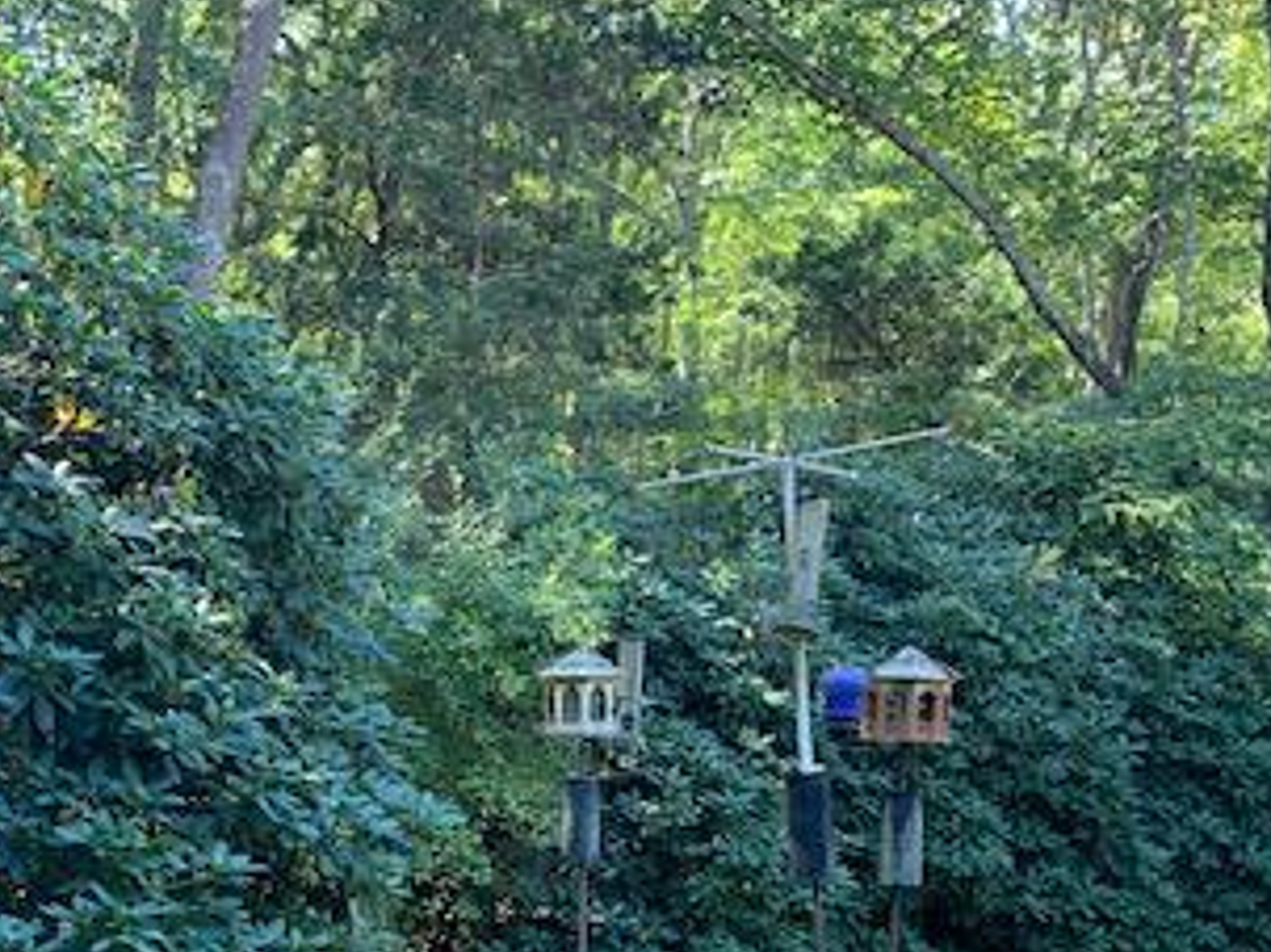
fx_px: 2019
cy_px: 860
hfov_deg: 34.8
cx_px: 478
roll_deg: -1.3
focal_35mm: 55
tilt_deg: -5.8
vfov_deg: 25.7
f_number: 1.8
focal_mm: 4.25
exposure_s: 1/108
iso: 100
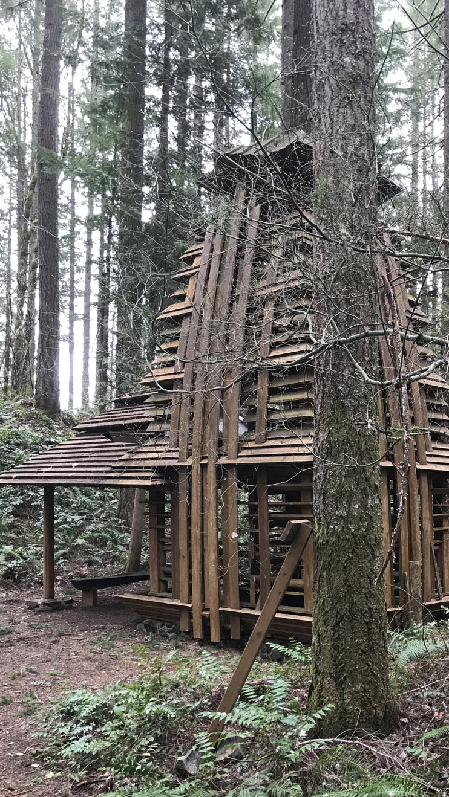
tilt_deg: +2.8
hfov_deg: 31.7
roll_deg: -0.9
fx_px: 783
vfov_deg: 53.6
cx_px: 310
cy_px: 477
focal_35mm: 37
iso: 25
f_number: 1.8
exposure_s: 1/30
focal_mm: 3.99
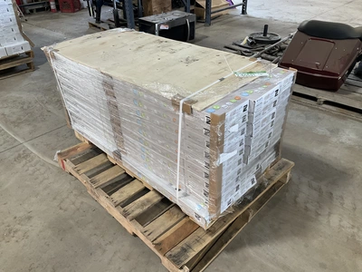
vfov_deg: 48.2
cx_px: 181
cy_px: 136
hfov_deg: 61.7
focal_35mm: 29
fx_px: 303
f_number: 1.8
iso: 64
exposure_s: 1/60
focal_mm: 3
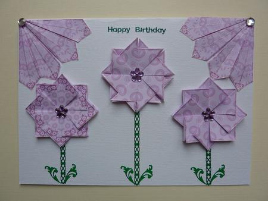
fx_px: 194
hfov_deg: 69.4
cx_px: 134
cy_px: 100
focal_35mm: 25
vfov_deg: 54.9
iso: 100
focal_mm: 4.1
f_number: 3.3
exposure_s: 1/30
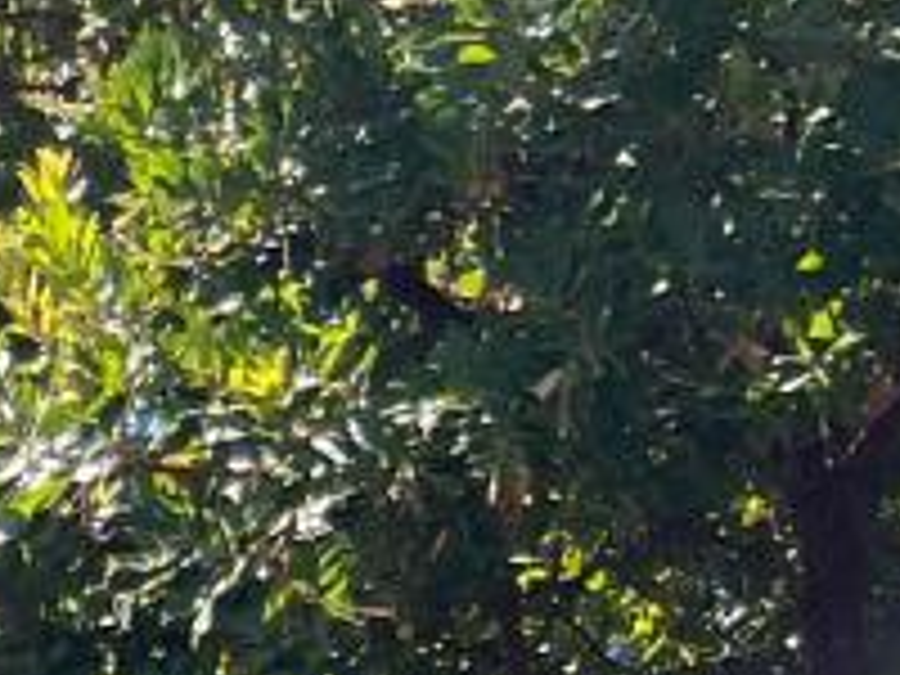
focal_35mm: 195
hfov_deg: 8.4
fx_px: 5070
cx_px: -1876
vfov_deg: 6.8
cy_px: 2126
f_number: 1.5
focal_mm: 5.7
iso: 50
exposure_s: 1/1488
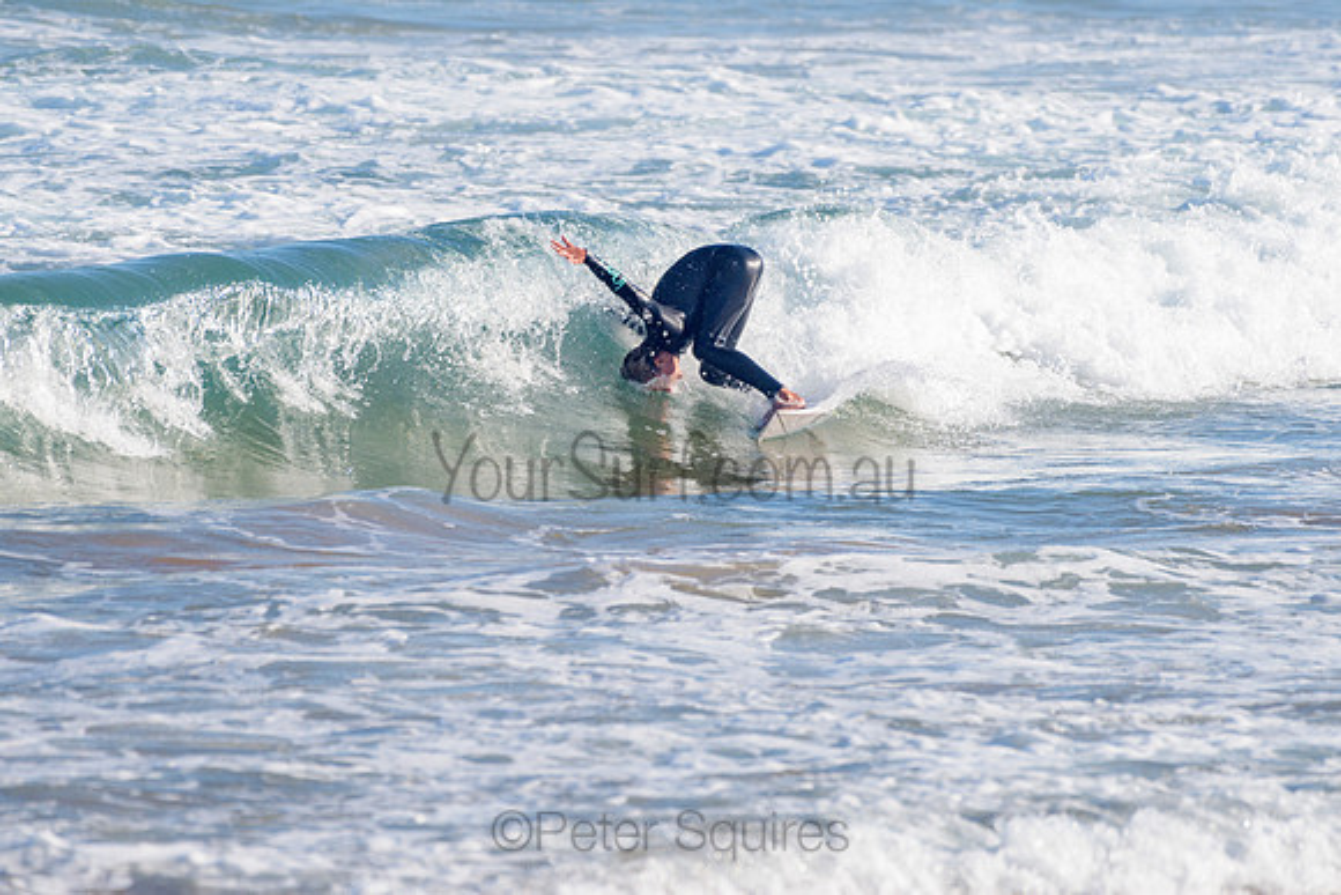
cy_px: 350
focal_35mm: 613
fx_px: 22847
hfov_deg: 3.4
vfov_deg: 2.2
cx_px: 684
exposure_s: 1/2000
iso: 160
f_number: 5.6
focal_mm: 500
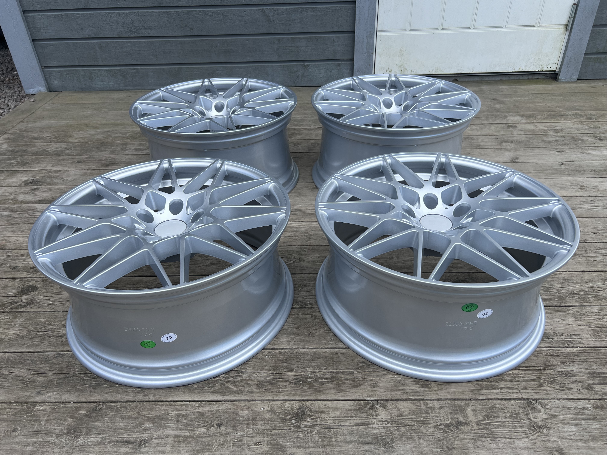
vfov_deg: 53.1
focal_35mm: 26
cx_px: 304
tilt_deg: -35.4
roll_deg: +2.1
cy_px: 228
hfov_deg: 67.3
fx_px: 456
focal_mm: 5.7
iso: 50
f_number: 1.5
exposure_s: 1/1377
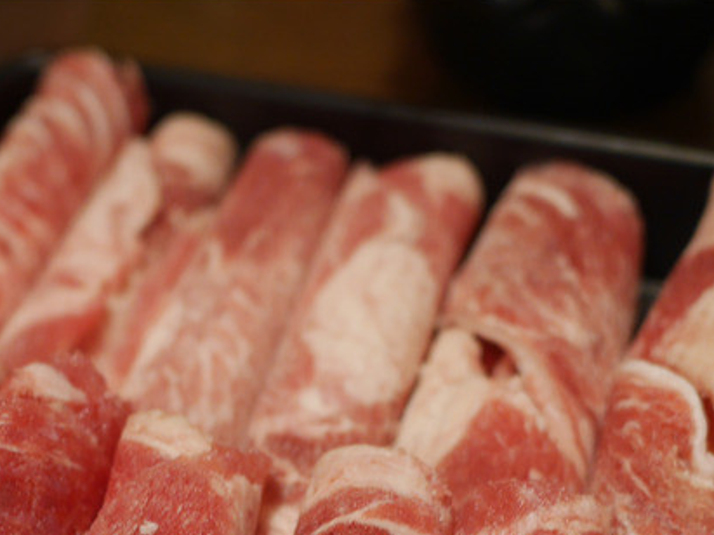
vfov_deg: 19.0
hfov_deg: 26.6
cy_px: 643
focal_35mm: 73
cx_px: 280
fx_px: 1505
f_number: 2
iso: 320
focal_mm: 15
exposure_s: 1/60
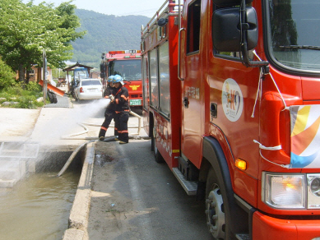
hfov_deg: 41.7
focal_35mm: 45
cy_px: 101
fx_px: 416
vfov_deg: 32.1
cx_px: 119
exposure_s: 1/180
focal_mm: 5.8
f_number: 5.8
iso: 50
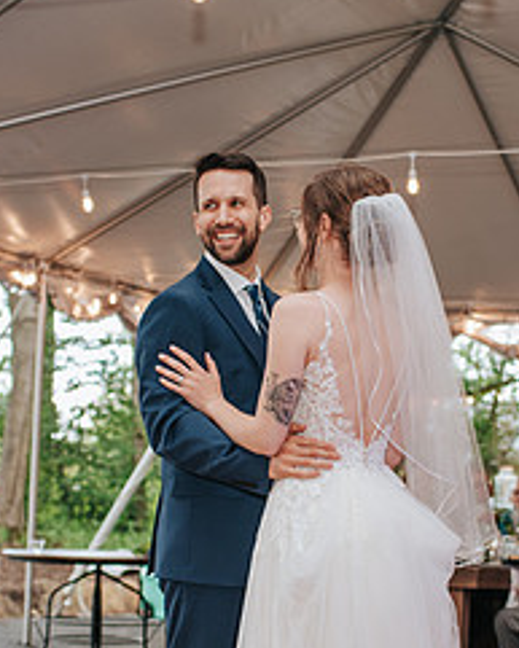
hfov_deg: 16.7
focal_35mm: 92
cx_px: 306
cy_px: 479
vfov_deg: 20.7
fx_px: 1765
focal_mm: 35
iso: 360
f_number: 2.8
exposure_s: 1/125
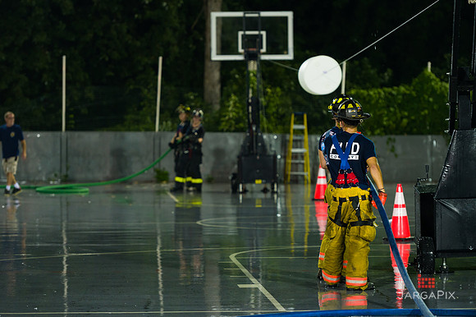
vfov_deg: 10.1
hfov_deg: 15.2
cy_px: 158
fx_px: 1784
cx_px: 238
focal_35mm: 135
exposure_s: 1/125
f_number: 3.2
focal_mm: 135
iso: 1600
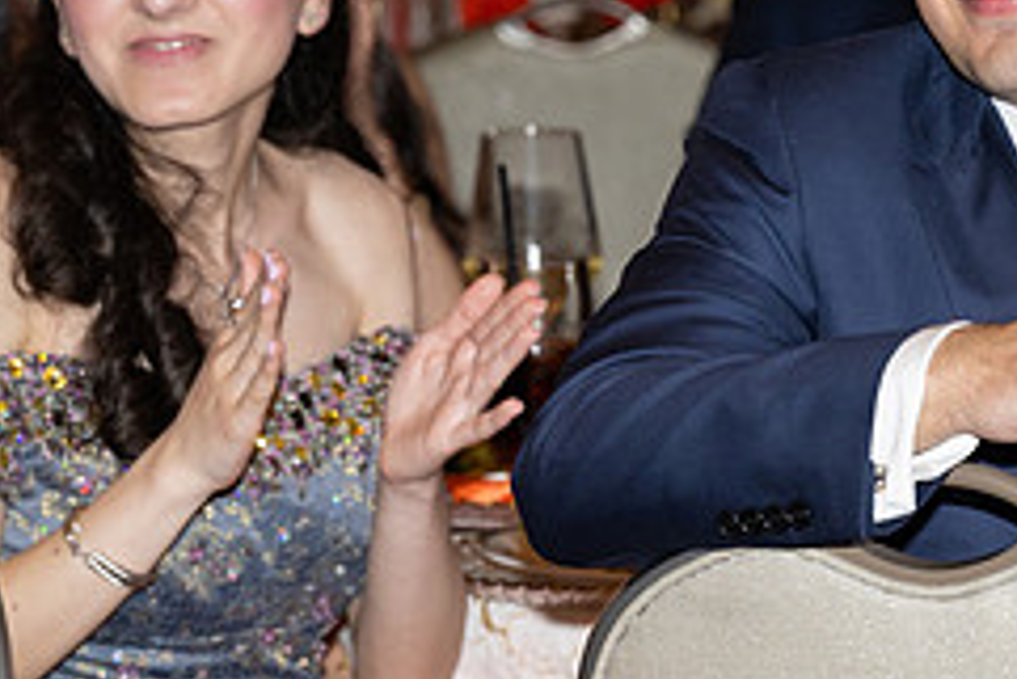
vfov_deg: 4.8
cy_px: 314
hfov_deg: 7.1
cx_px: 806
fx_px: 8169
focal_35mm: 289
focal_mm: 120
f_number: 5.6
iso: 800
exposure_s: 1/100
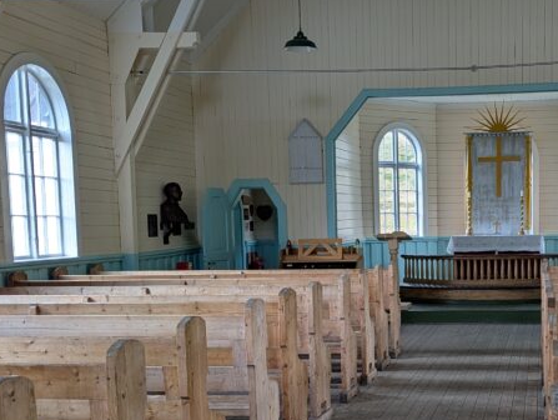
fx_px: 887
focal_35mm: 55
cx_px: 428
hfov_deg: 34.1
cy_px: 298
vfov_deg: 26.4
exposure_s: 1/152
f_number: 1.85
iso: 56
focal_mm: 6.81
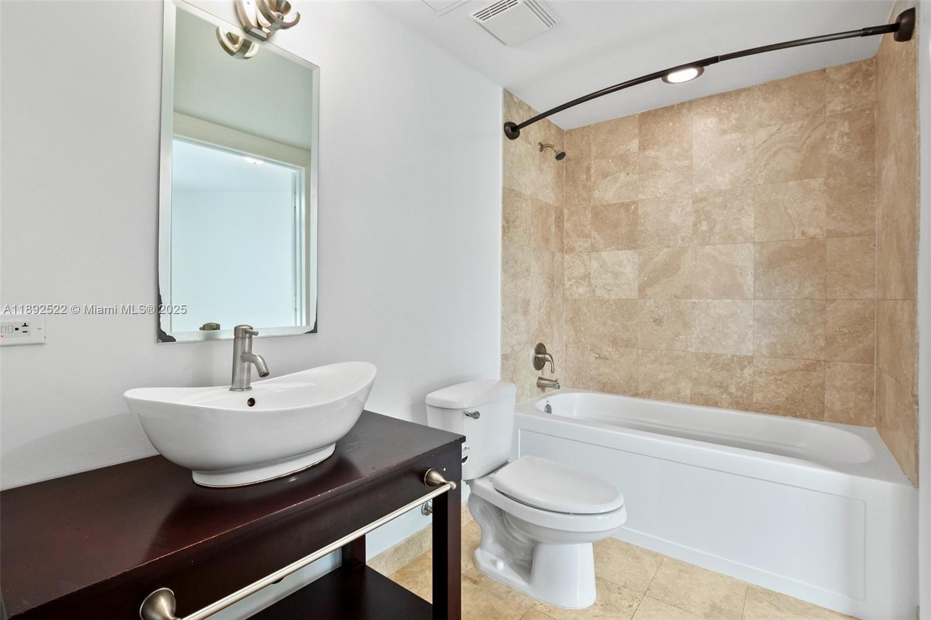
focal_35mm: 15
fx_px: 388
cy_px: 310
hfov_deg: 100.4
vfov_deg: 77.3
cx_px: 466
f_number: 8
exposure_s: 1/15
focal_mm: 10
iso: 1100
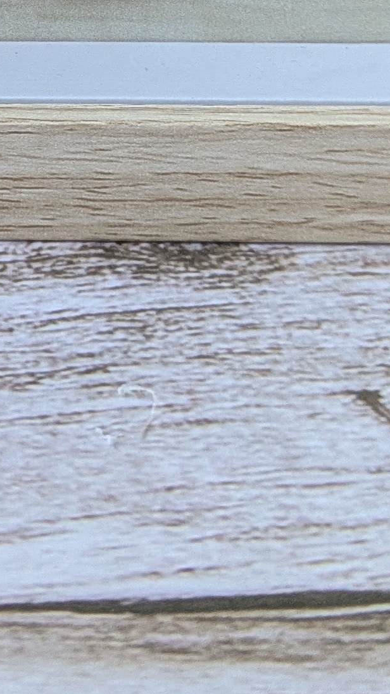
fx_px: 2116
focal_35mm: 115
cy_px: -181
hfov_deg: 10.4
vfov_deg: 17.6
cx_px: -43
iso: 180
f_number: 1.89
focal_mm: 5.43
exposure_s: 1/33.3
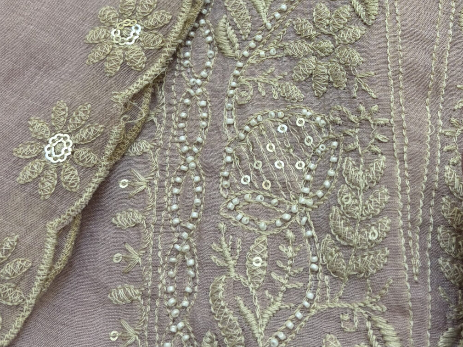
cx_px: 354
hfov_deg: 28.9
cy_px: 7
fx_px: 883
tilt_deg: -68.4
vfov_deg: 21.5
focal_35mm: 66
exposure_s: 1/50
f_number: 1.6
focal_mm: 5.96
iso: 64
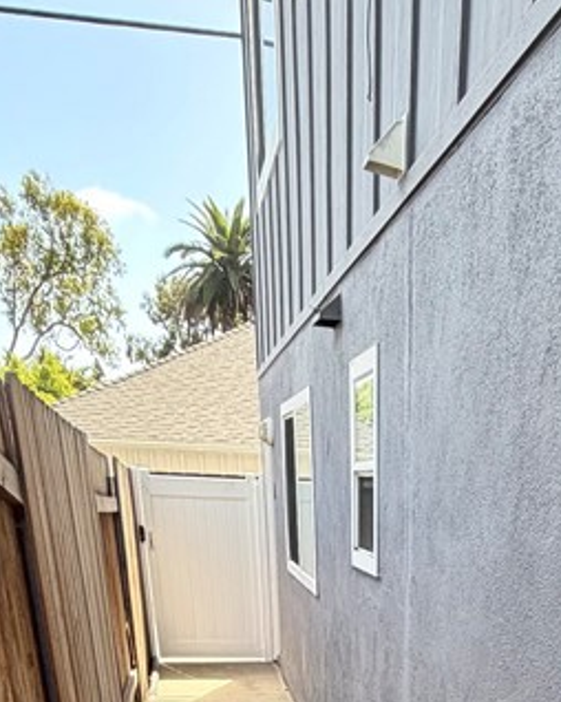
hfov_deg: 33.1
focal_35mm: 44
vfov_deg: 29.5
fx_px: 914
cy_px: 1002
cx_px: 451
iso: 50
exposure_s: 1/237
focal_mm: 2.22
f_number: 2.2
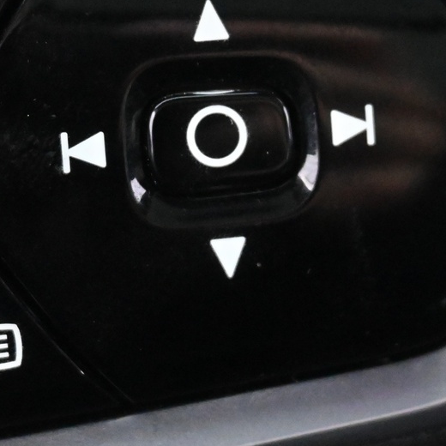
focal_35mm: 99
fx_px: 1448
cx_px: 180
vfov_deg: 17.5
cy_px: 184
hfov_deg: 17.5
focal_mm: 25
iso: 9000
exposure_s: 1/40
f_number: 4.2
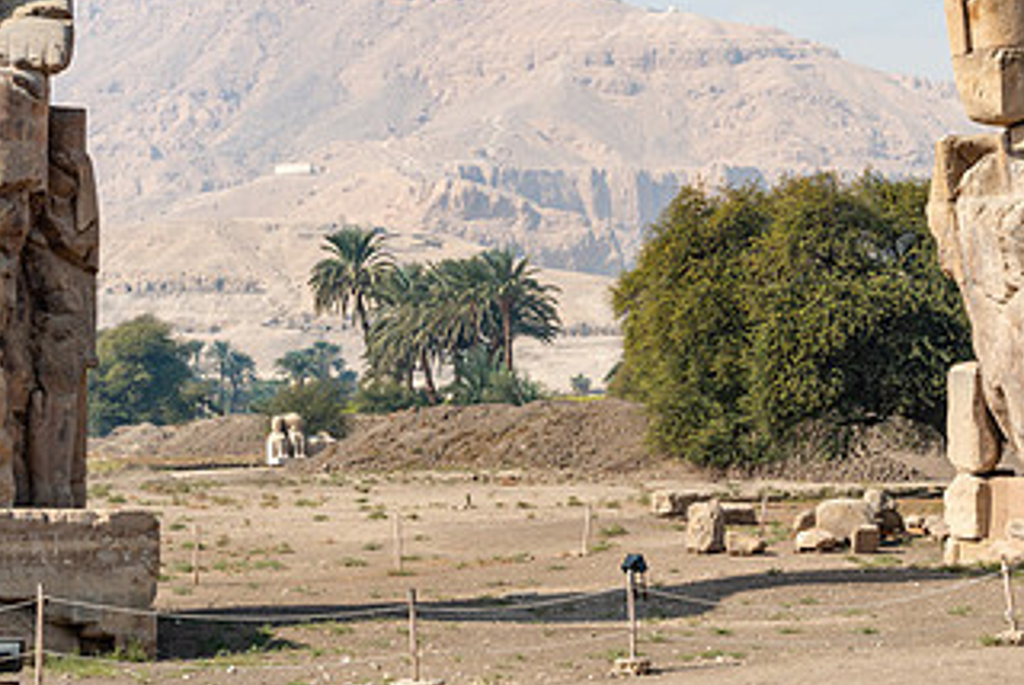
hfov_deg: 19.8
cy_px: 113
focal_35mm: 103
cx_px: 582
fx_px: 2932
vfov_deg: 13.2
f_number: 8
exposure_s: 1/250
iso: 100
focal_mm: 50
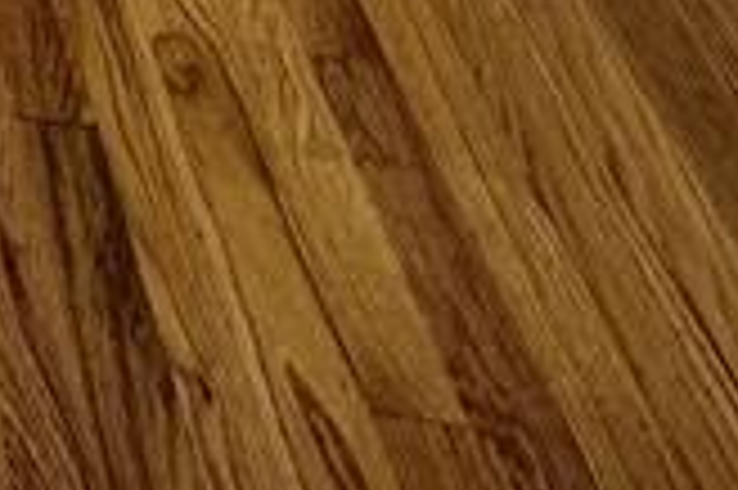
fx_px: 1864
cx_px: -806
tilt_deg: -18.6
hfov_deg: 16.3
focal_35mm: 91
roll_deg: +1.7
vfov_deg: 10.3
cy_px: -1020
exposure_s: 1/60
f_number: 2.2
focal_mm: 2.22
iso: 200
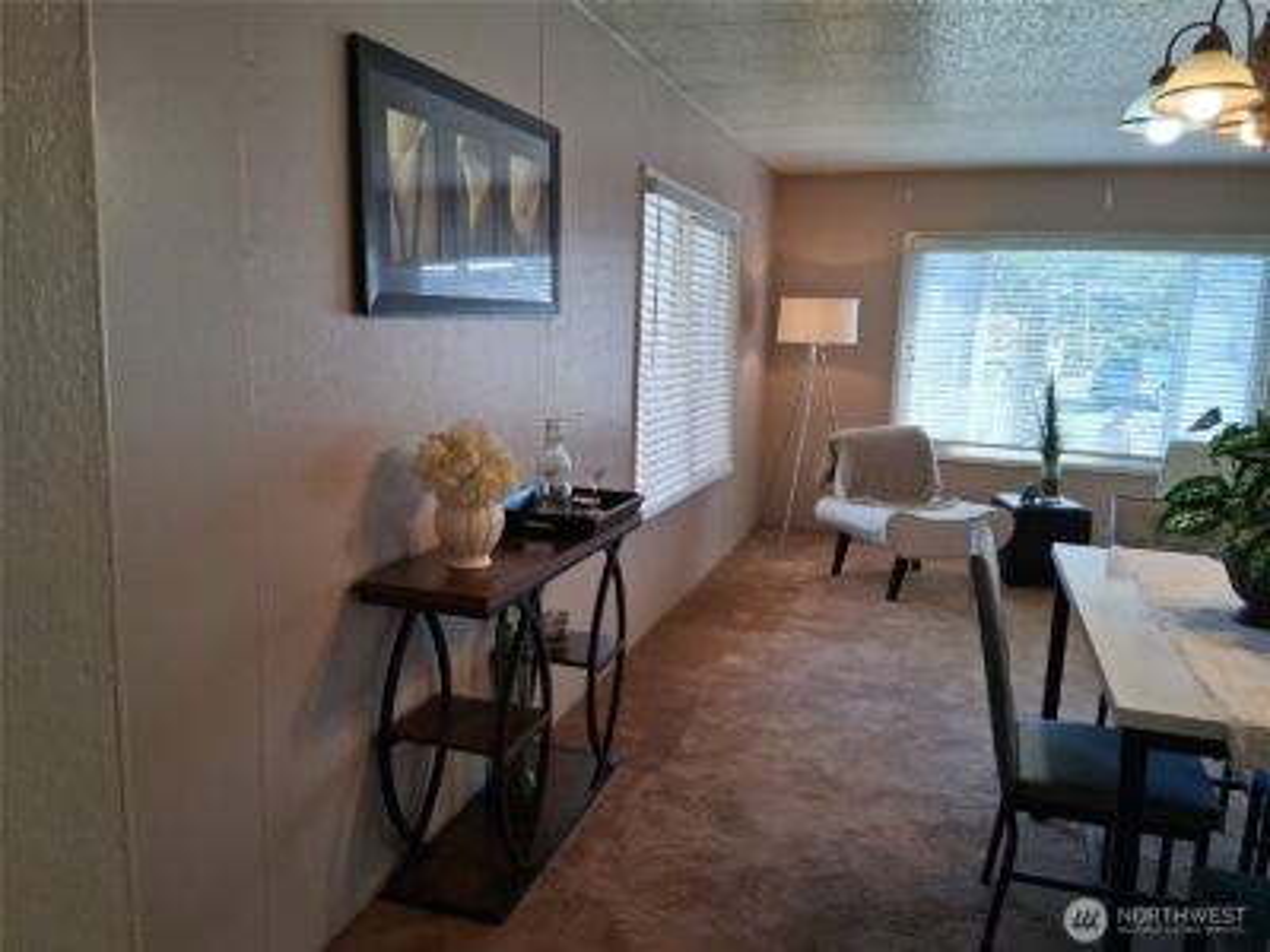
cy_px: 476
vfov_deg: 53.1
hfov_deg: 67.3
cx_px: 635
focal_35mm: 26
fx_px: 954
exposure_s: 1/120
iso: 125
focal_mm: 3.98
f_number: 1.8
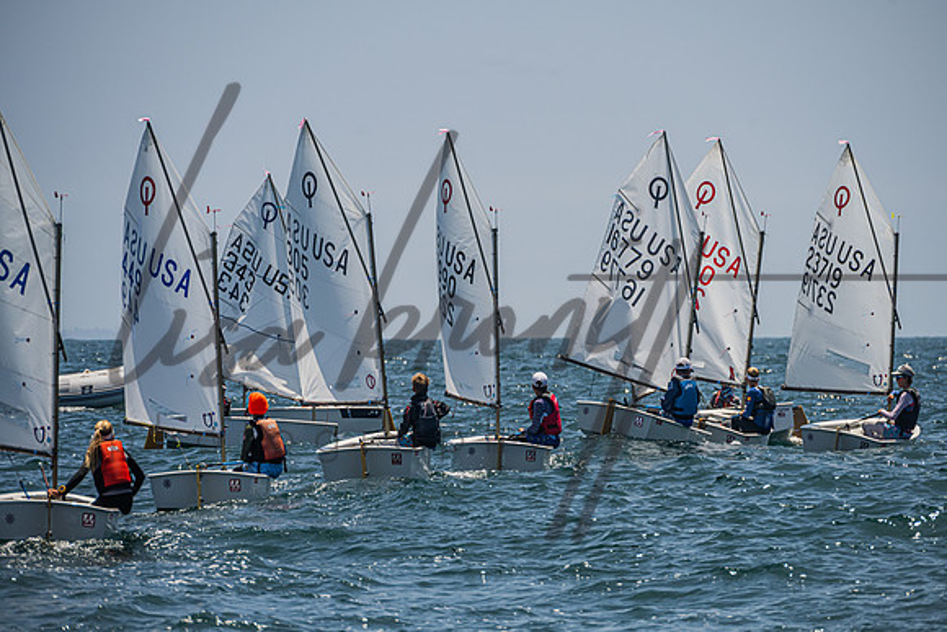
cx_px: 512
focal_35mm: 295
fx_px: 7758
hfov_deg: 7.0
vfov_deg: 4.7
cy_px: 318
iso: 250
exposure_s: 1/1250
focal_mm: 270
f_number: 8
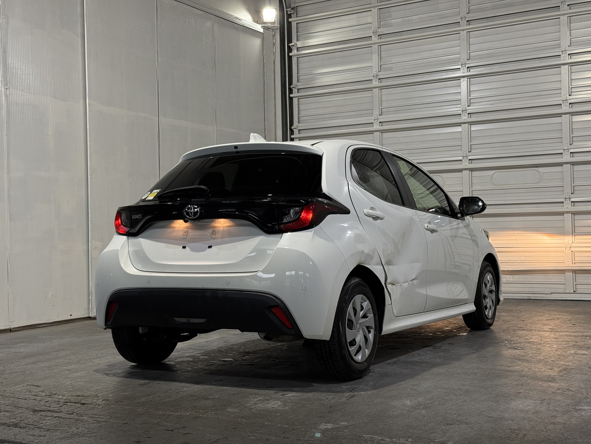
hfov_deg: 39.7
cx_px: 296
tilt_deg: +1.0
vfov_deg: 30.3
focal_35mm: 48
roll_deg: +0.7
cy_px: 222
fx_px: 820
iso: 64
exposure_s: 1/60
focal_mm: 6.76
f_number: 1.78
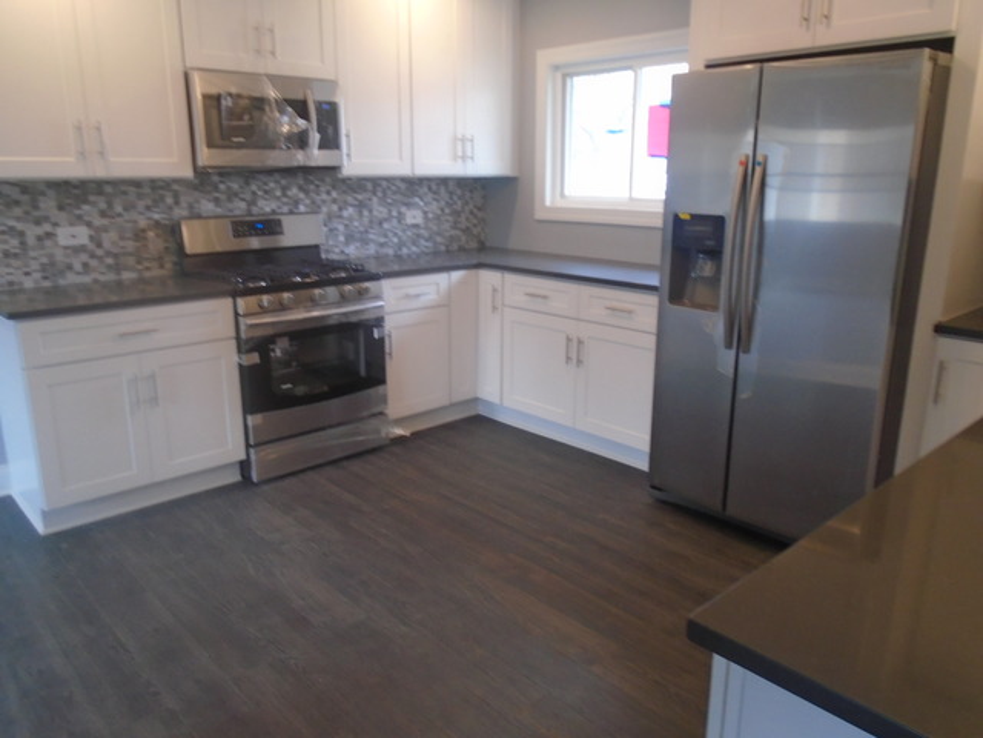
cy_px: 369
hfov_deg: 67.3
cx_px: 492
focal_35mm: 26
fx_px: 738
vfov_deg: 53.1
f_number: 3.2
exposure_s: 1/30
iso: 200
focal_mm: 4.6
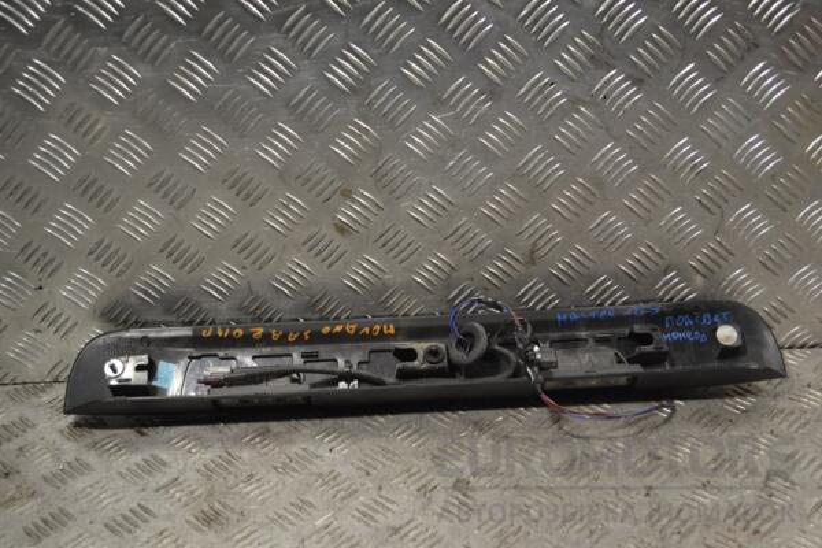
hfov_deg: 41.1
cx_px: 411
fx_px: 1096
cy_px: 274
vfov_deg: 28.1
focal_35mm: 48
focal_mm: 32
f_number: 5
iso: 400
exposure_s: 1/100
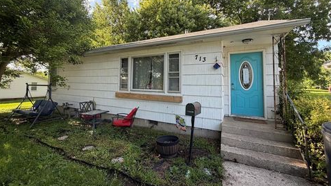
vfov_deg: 66.5
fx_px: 140
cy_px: 77
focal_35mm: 16
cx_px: 159
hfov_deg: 99.3
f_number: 2.2
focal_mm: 2.22
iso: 50
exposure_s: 1/232
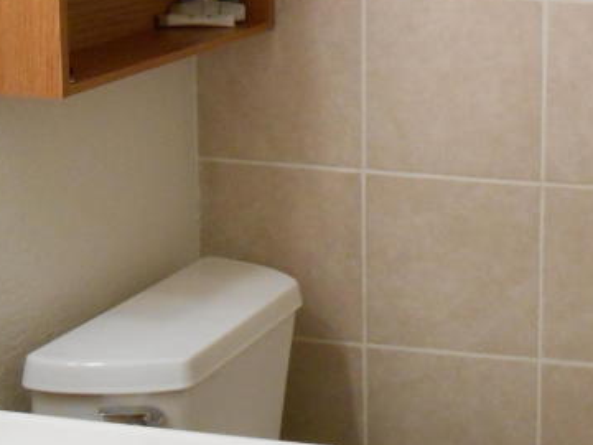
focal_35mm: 74
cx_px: 634
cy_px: 28
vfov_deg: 19.5
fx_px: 1268
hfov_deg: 24.7
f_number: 3.5
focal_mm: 4.6
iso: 400
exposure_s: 1/30
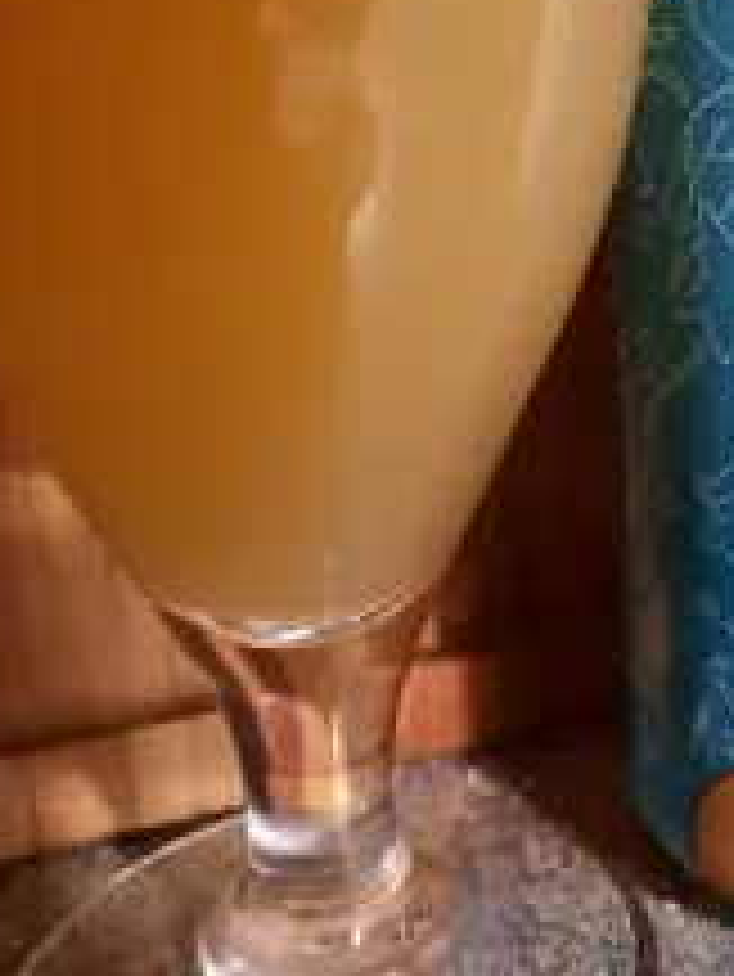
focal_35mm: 46
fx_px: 1299
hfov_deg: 30.7
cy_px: 220
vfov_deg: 39.8
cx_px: 603
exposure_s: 1/24
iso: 400
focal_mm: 4.6
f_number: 2
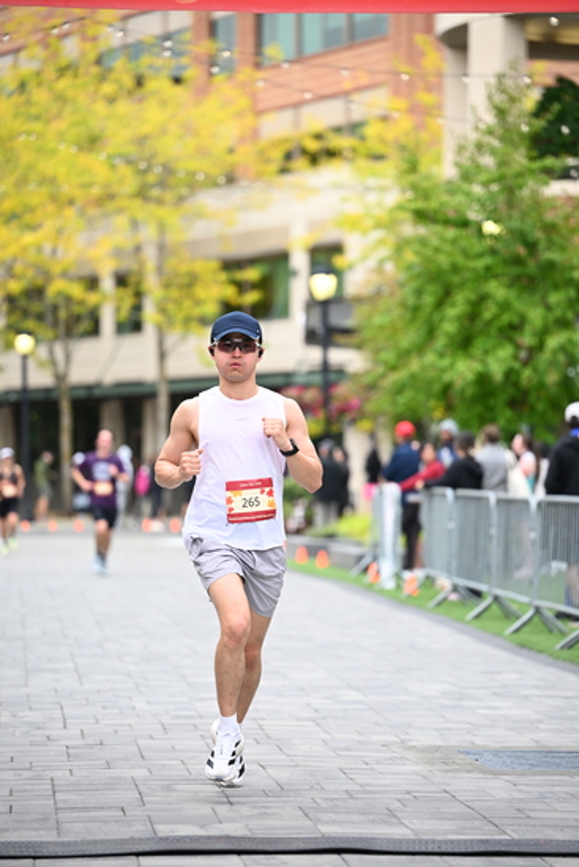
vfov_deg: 15.8
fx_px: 3134
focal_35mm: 130
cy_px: 434
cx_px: 290
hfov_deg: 10.6
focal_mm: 130
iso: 1000
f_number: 2.8
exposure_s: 1/2000
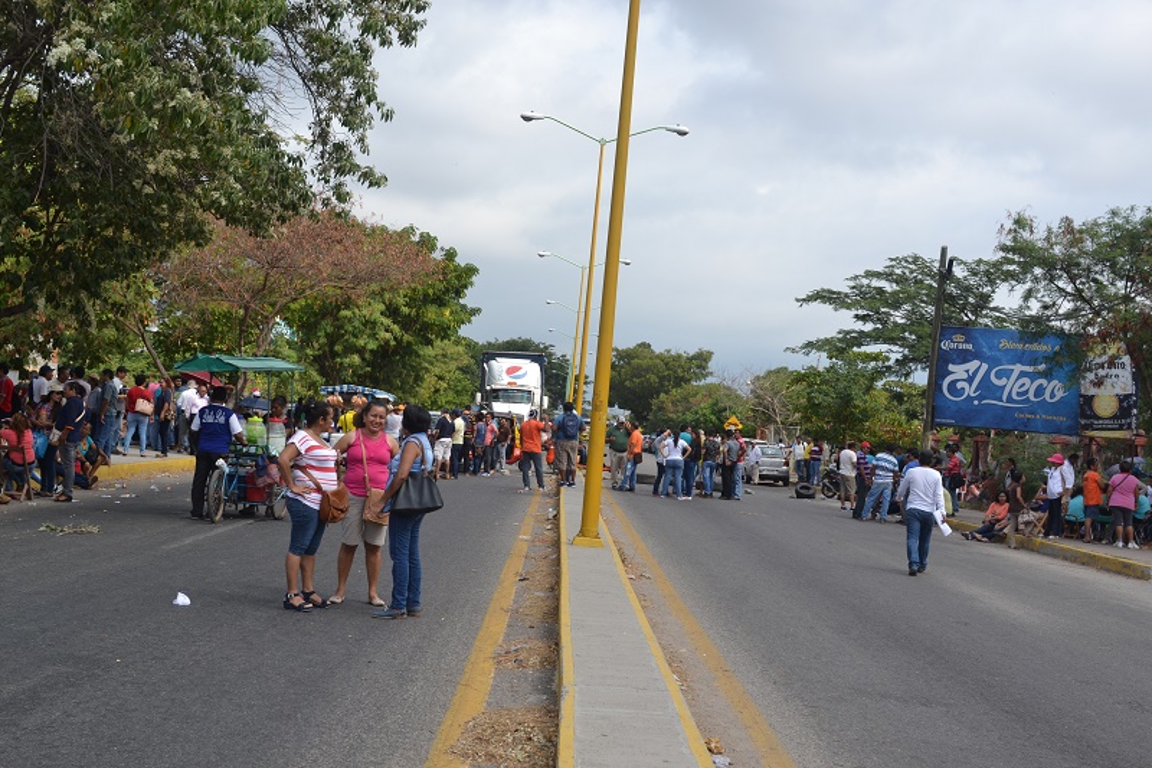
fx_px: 1440
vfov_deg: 29.9
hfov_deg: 43.6
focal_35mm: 45
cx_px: 576
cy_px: 384
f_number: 7.1
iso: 100
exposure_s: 1/200
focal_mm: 30
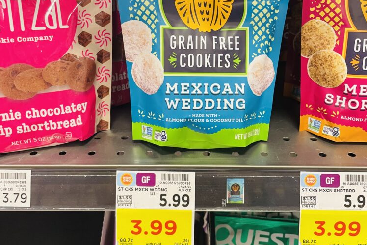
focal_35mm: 37
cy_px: 84
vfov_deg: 35.6
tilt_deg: -25.8
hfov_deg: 51.9
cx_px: 184
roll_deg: -0.1
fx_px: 377
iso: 160
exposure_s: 1/60
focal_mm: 4.2
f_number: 1.6
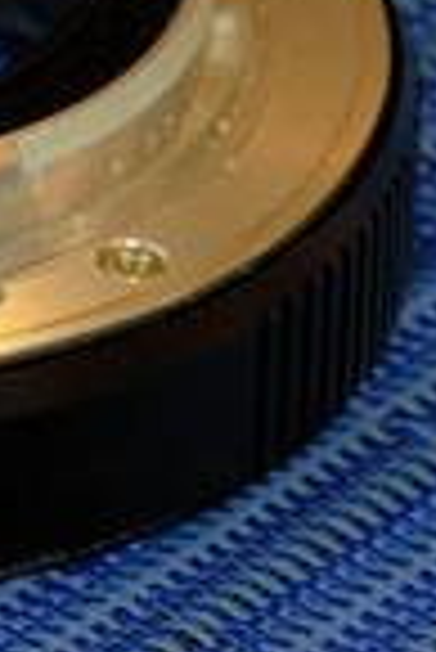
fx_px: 10819
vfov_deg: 3.4
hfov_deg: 2.3
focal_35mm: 597
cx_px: -281
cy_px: 148
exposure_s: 1/2.1
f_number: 11
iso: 800
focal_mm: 90
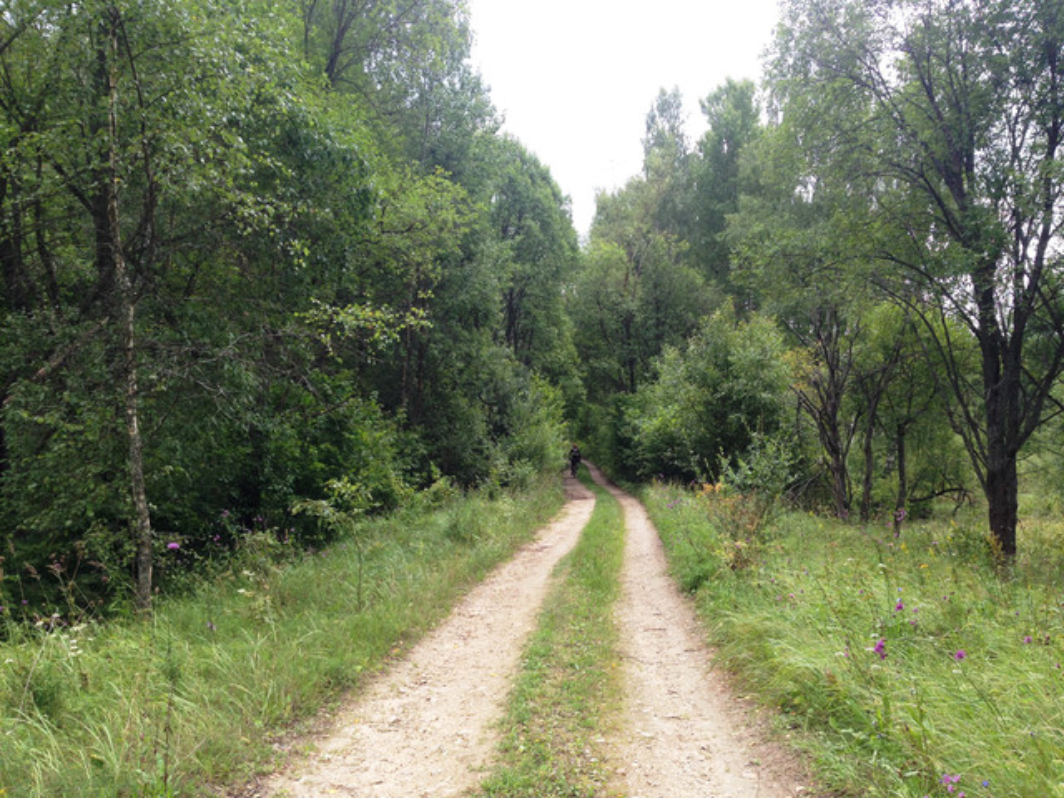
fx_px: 1014
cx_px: 532
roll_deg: +0.3
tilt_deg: -0.2
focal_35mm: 33
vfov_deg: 42.9
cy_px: 399
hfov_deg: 55.4
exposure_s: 1/361
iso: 50
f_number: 2.4
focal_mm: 4.12
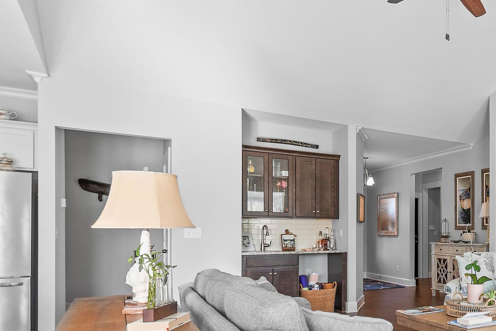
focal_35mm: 30
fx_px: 413
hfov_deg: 51.5
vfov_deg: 42.2
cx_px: 479
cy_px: 250
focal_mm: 10
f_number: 4.5
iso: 100
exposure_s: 1/20
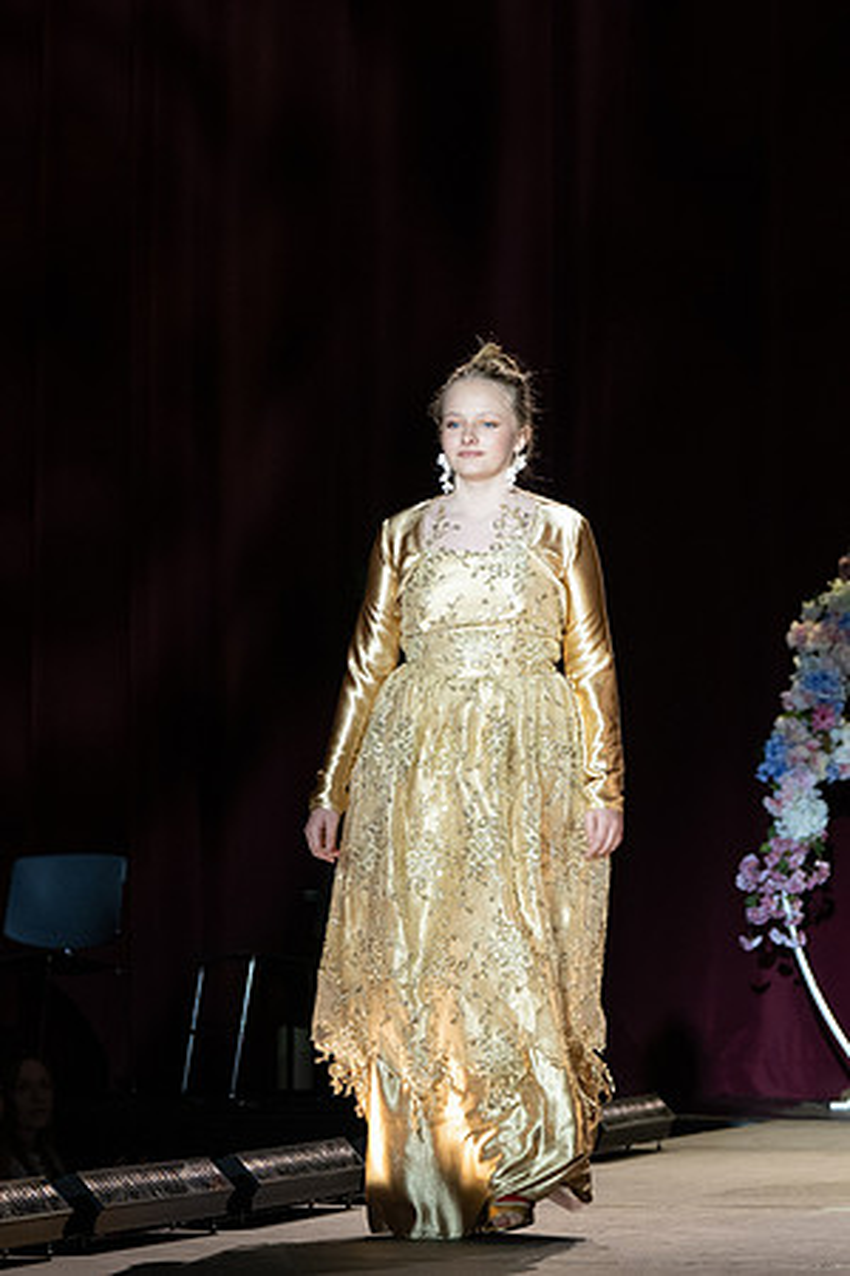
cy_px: 621
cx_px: 539
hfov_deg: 6.8
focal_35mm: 203
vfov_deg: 10.2
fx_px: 7173
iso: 1000
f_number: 5.6
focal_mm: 105
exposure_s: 1/250
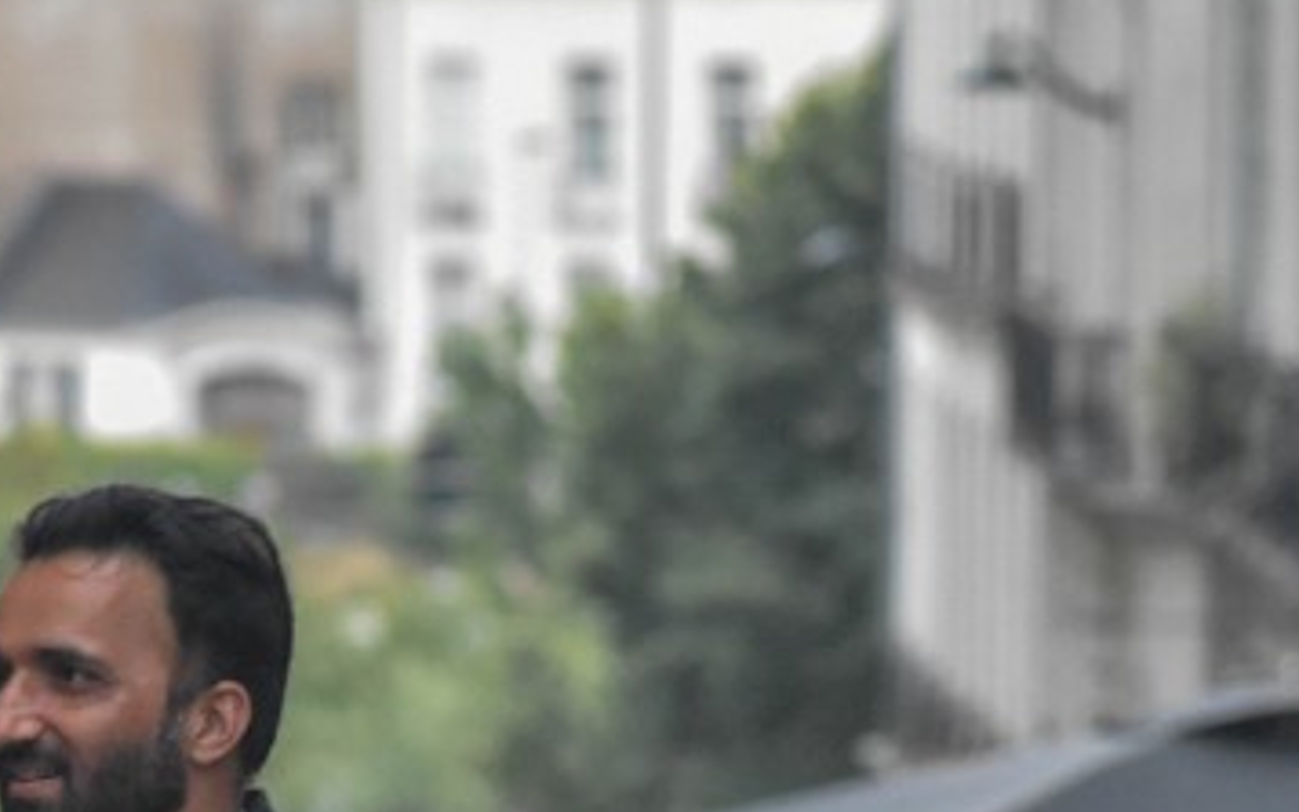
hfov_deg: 3.4
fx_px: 22107
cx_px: 164
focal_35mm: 625
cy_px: 1264
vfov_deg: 2.1
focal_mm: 135
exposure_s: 1/250
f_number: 4.8
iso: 3200
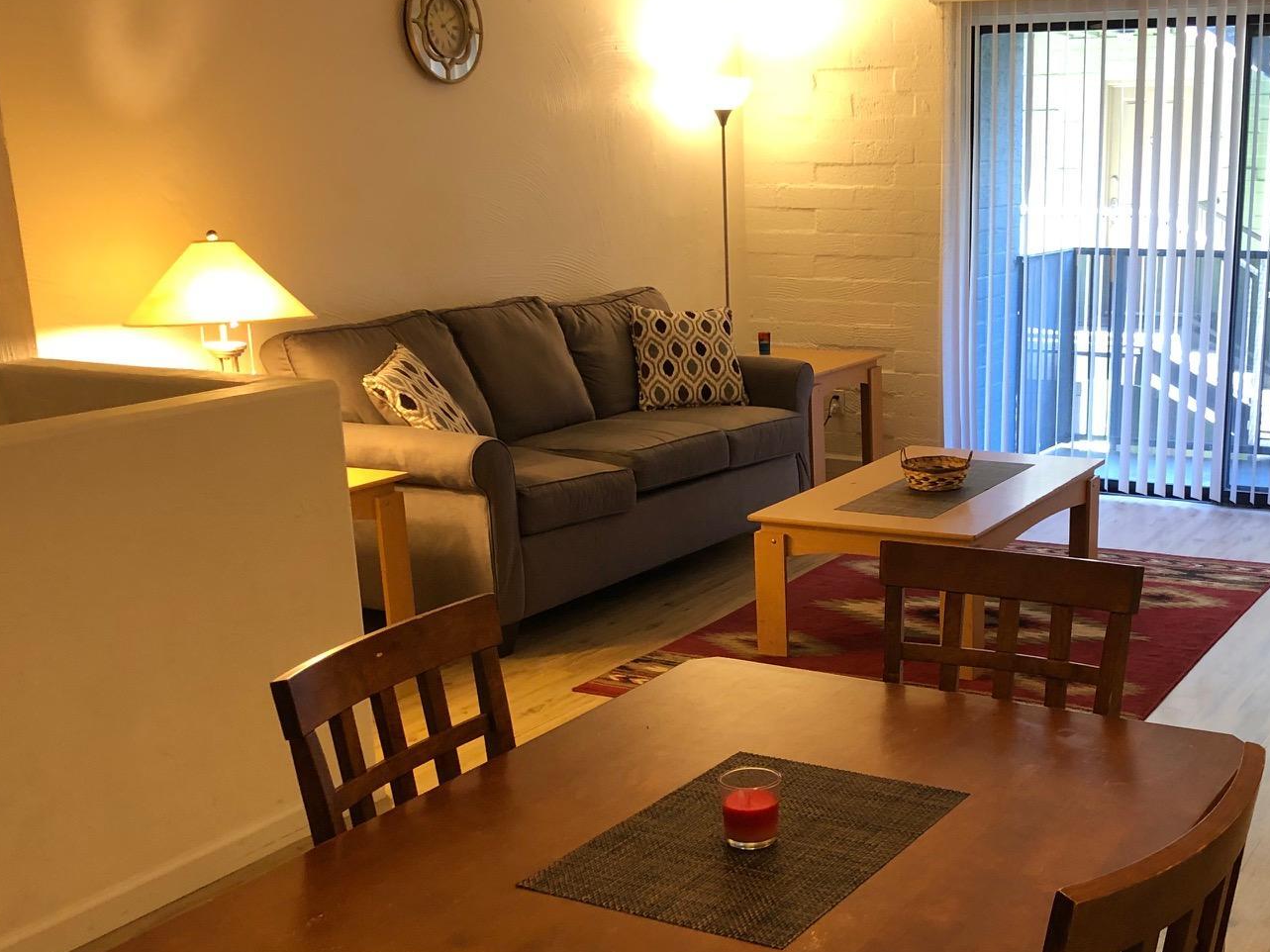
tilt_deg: -16.0
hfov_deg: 42.3
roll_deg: +0.7
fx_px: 1614
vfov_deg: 32.7
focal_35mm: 44
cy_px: 615
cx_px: 864
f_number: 1.8
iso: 40
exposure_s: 1/15
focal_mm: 3.99
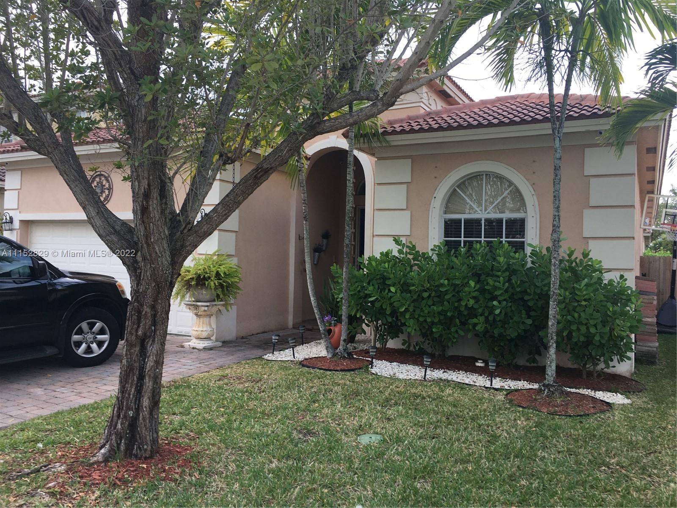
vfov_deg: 48.2
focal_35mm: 29
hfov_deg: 61.7
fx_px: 567
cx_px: 338
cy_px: 254
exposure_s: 1/291
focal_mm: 4.15
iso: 25
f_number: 2.2
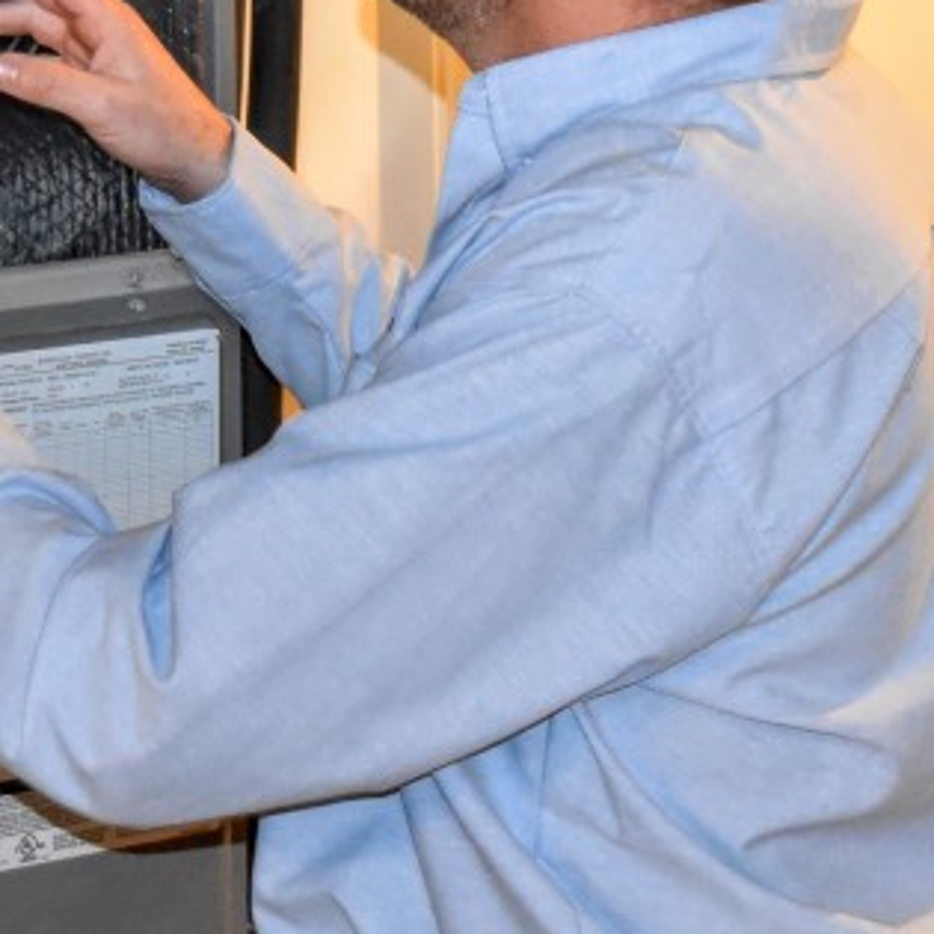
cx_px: 279
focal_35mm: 176
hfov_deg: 9.9
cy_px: 471
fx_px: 5373
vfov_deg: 9.9
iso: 2200
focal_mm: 29
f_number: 4.2
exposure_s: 1/60
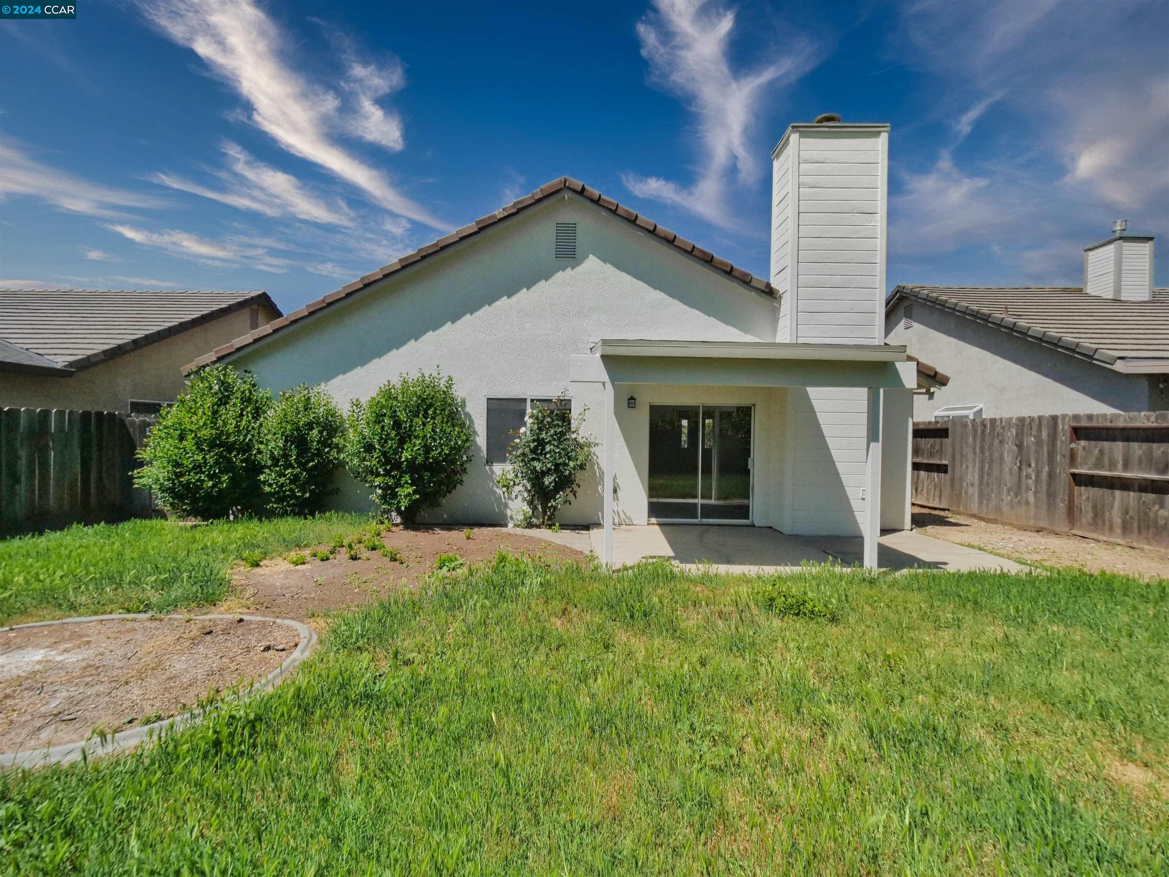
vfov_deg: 85.7
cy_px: 438
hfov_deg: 102.1
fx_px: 473
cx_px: 584
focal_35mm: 14
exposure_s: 1/6400
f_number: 5
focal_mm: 7
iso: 1000
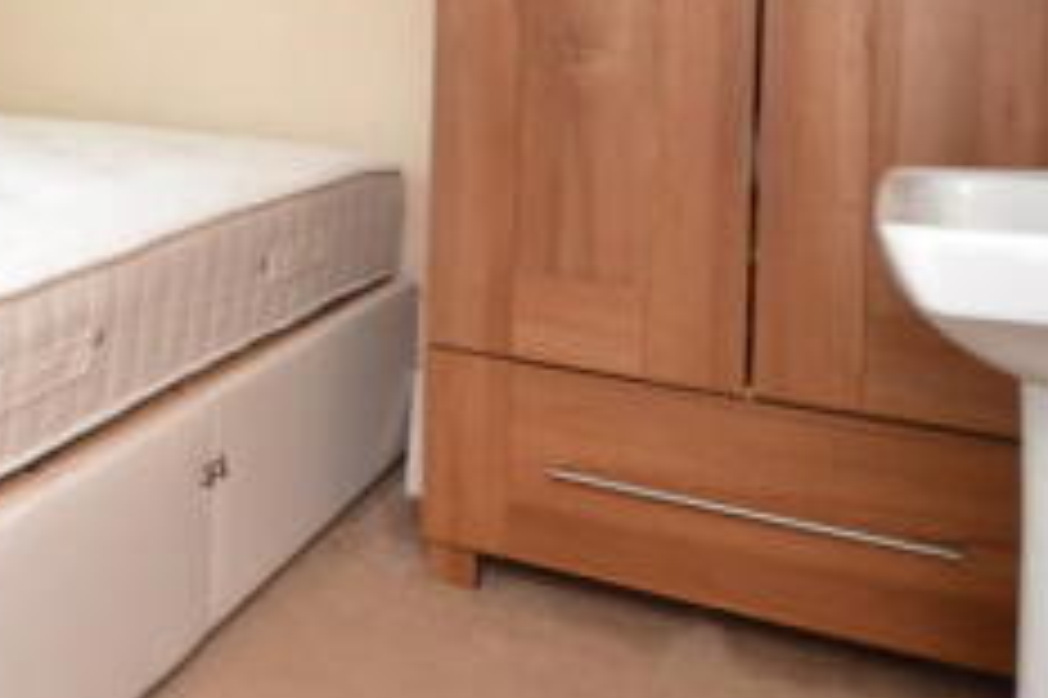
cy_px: -47
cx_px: -34
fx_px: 1350
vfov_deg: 26.9
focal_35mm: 46
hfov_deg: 37.3
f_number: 3.5
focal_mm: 11
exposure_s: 1/60
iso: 400
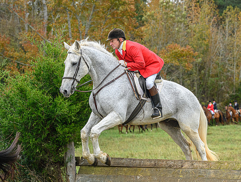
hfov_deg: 15.8
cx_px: 164
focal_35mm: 124
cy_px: 112
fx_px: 865
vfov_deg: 12.0
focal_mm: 82
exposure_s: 1/800
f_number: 3.5
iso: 1000
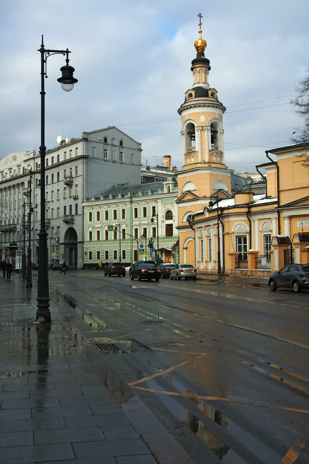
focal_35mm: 41
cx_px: 154
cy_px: 232
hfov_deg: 32.6
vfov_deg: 47.4
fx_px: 528
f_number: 8
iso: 100
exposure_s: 1/200
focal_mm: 31
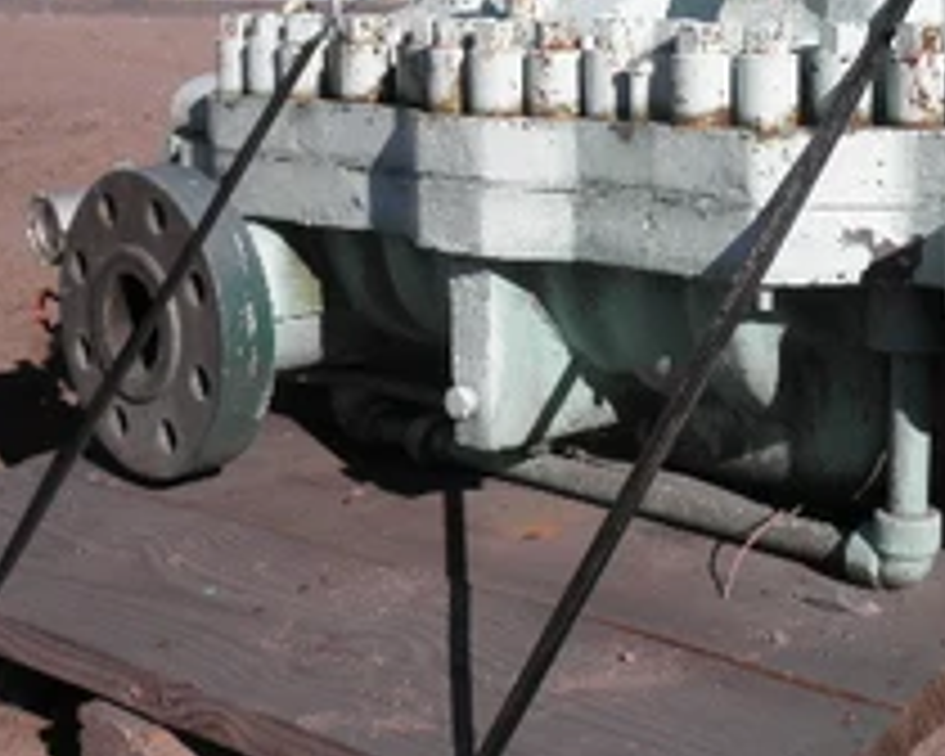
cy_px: 212
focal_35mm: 65
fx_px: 1818
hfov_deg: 28.4
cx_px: 778
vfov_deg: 23.3
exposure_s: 1/160
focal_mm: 6.1
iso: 64
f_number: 9.1
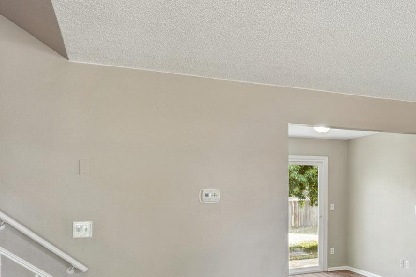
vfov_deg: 36.1
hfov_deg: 49.0
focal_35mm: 36
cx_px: 353
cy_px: 204
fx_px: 416
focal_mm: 20
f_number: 22
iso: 125
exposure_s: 1/3.33
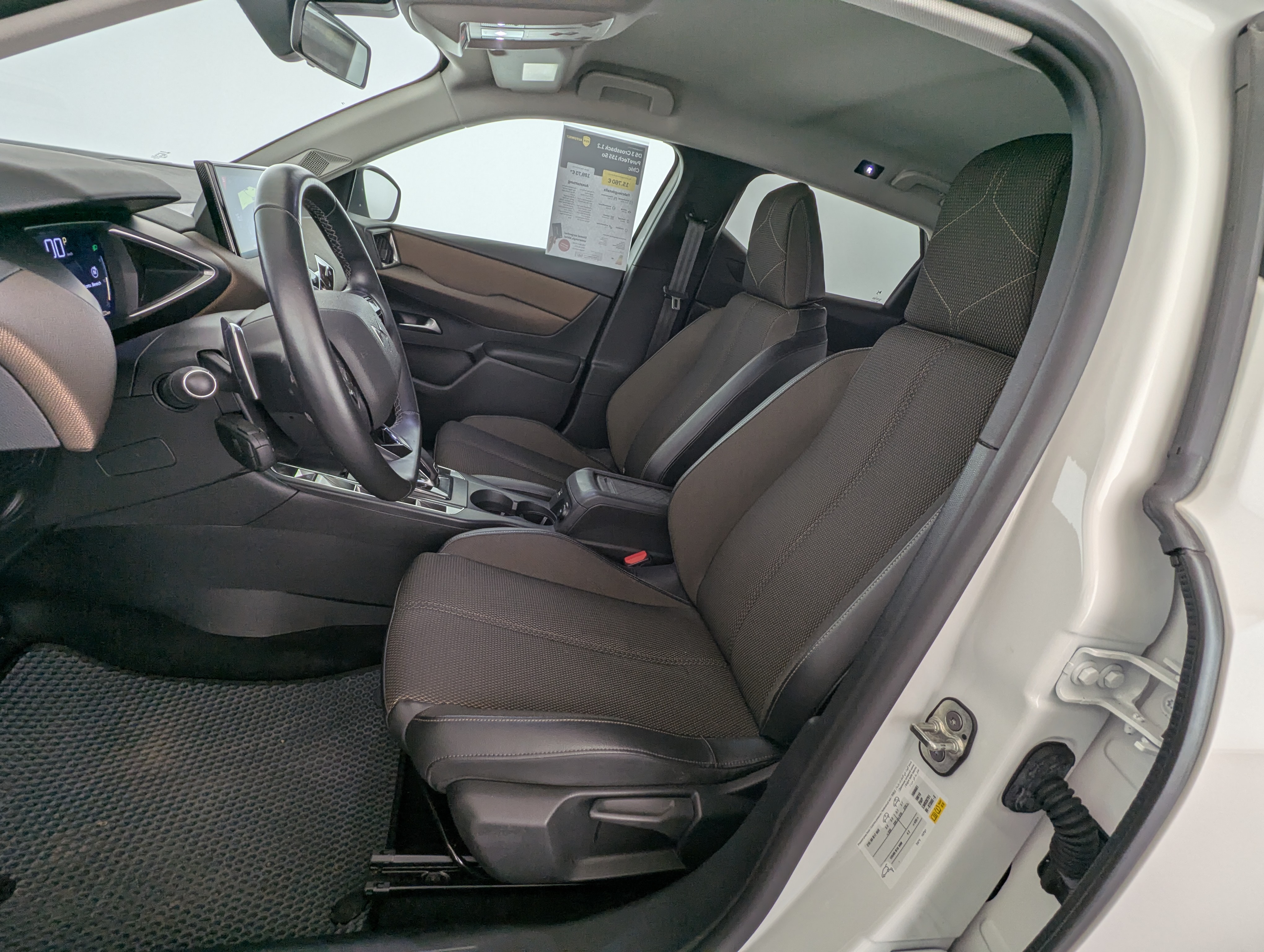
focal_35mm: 16
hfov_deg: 94.4
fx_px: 585
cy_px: 476
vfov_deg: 78.2
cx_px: 632
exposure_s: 1/58
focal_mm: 2.35
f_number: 2.2
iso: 36
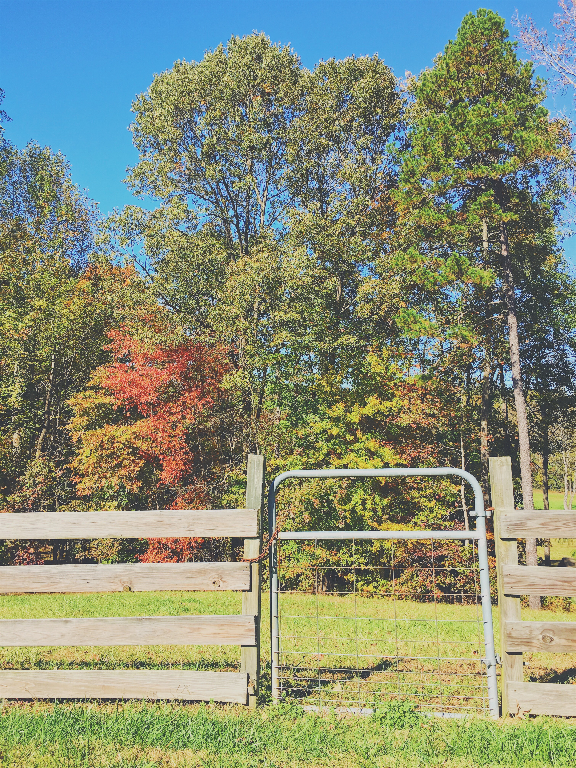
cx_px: 288
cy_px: 384
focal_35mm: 29
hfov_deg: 48.2
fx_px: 643
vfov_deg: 61.7
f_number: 2.2
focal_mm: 4.15
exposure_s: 1/836
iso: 25
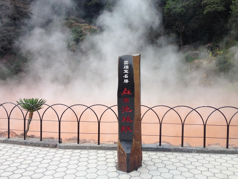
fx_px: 227
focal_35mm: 33
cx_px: 119
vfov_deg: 43.0
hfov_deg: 55.3
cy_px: 90
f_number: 2.4
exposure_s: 1/332
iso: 50
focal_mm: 4.12
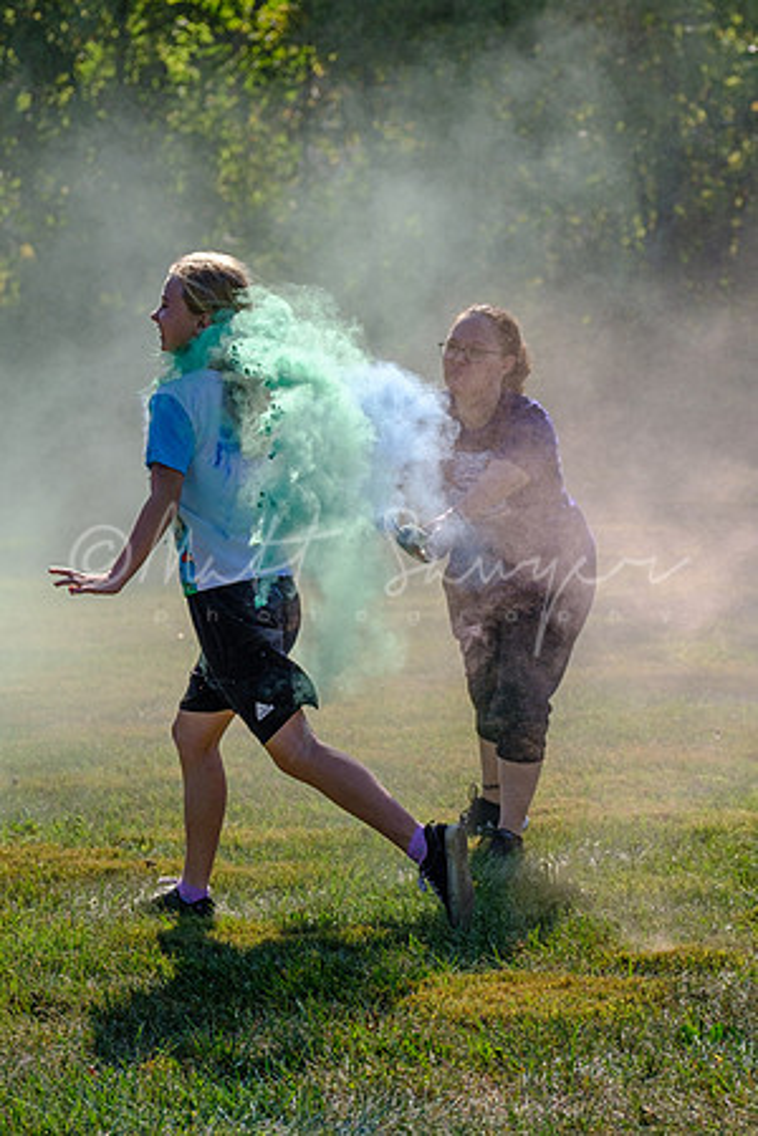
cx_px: 455
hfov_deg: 7.9
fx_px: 5462
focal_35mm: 173
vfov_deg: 11.9
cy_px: 479
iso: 200
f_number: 2.8
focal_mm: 66
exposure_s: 1/4000
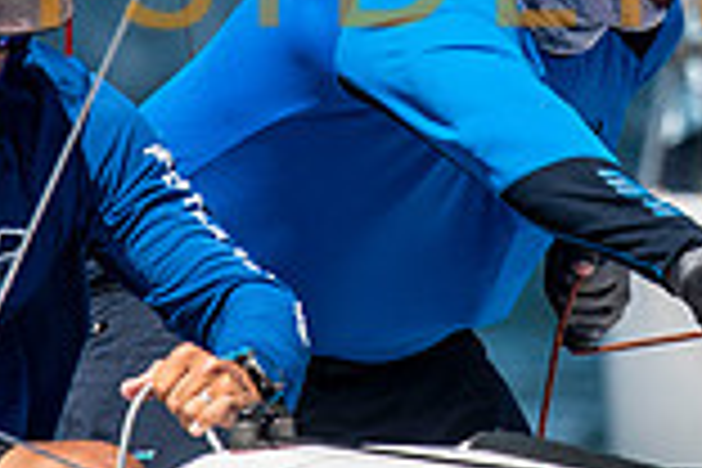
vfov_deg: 0.8
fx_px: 32640
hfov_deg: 1.2
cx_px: 648
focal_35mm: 1674
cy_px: -65
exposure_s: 1/5000
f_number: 5.6
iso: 320
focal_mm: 300
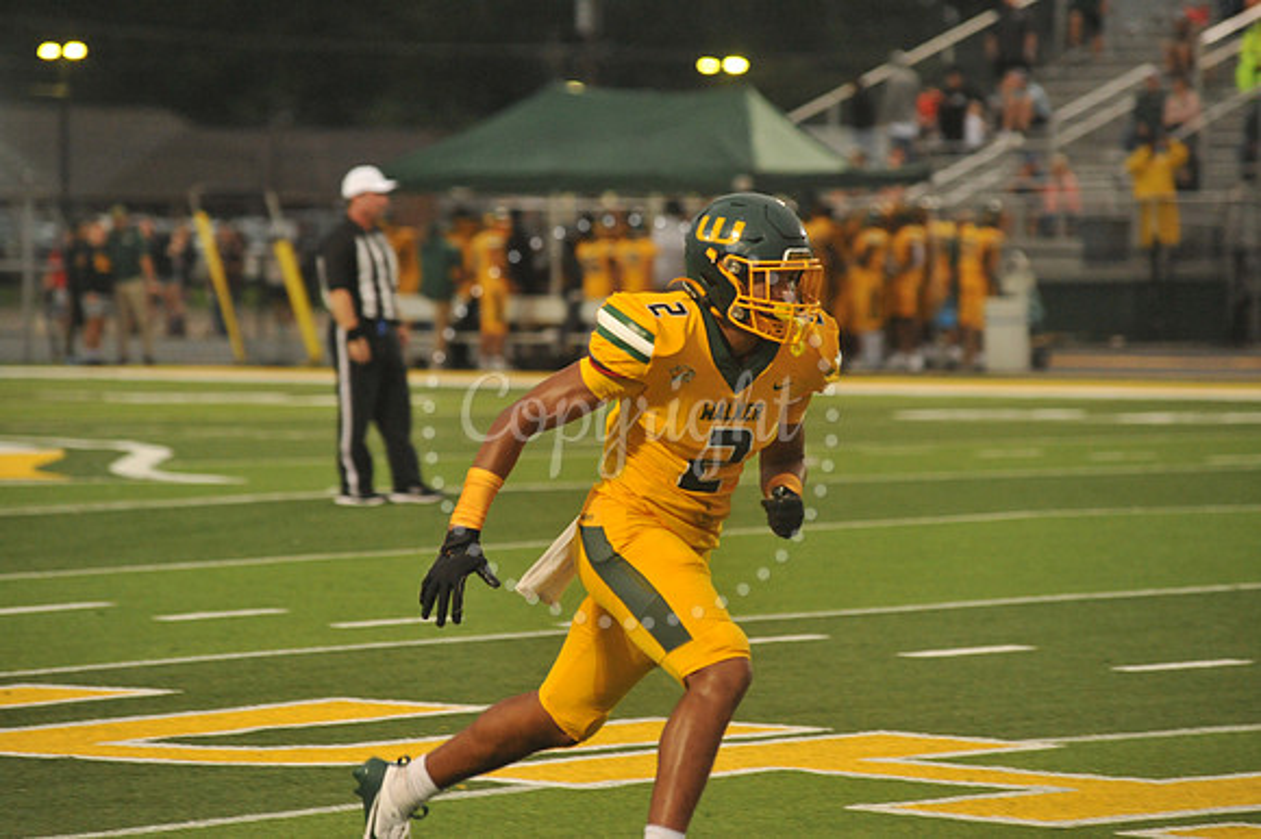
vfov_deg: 6.9
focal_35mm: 200
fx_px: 7001
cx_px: 630
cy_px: 420
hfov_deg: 10.3
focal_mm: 200
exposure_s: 1/320
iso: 4000
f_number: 5
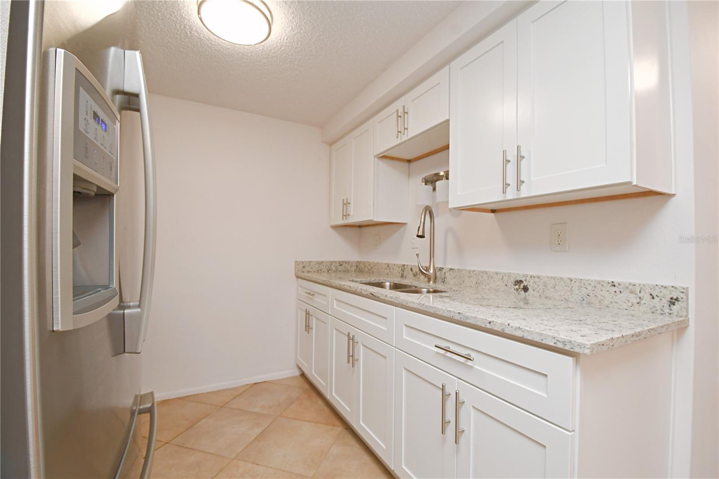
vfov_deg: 77.3
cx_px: 360
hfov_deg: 100.4
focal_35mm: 15
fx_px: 300
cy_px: 240
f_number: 6.3
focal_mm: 10
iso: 500
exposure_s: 1/80
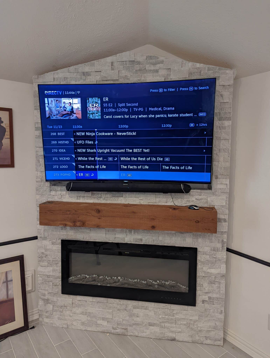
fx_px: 249
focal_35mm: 24
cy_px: 179
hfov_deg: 56.9
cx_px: 135
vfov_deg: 71.5
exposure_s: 1/120
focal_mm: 6.81
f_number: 1.85
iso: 299
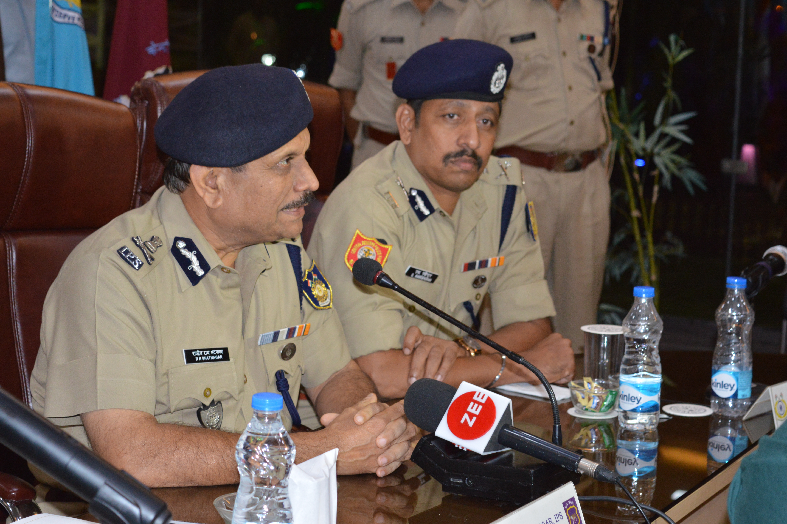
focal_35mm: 78
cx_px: 394
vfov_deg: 17.5
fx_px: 1704
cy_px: 262
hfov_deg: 26.0
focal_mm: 52
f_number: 5.6
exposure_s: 1/60
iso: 1250
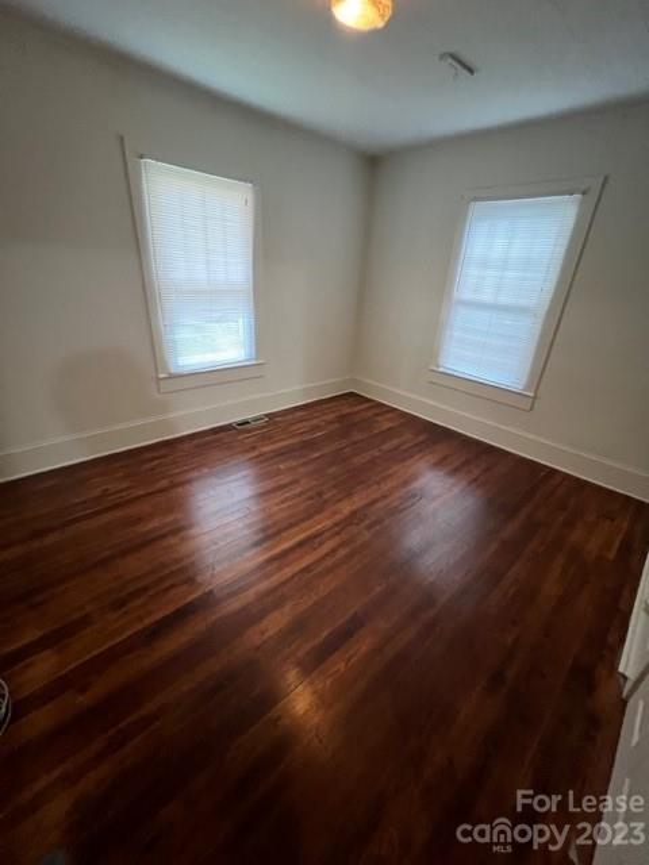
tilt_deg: -24.1
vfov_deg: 106.2
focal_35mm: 13
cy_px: 432
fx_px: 325
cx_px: 324
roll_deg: -3.4
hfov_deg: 89.9
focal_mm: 1.57
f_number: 1.8
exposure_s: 1/40
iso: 800
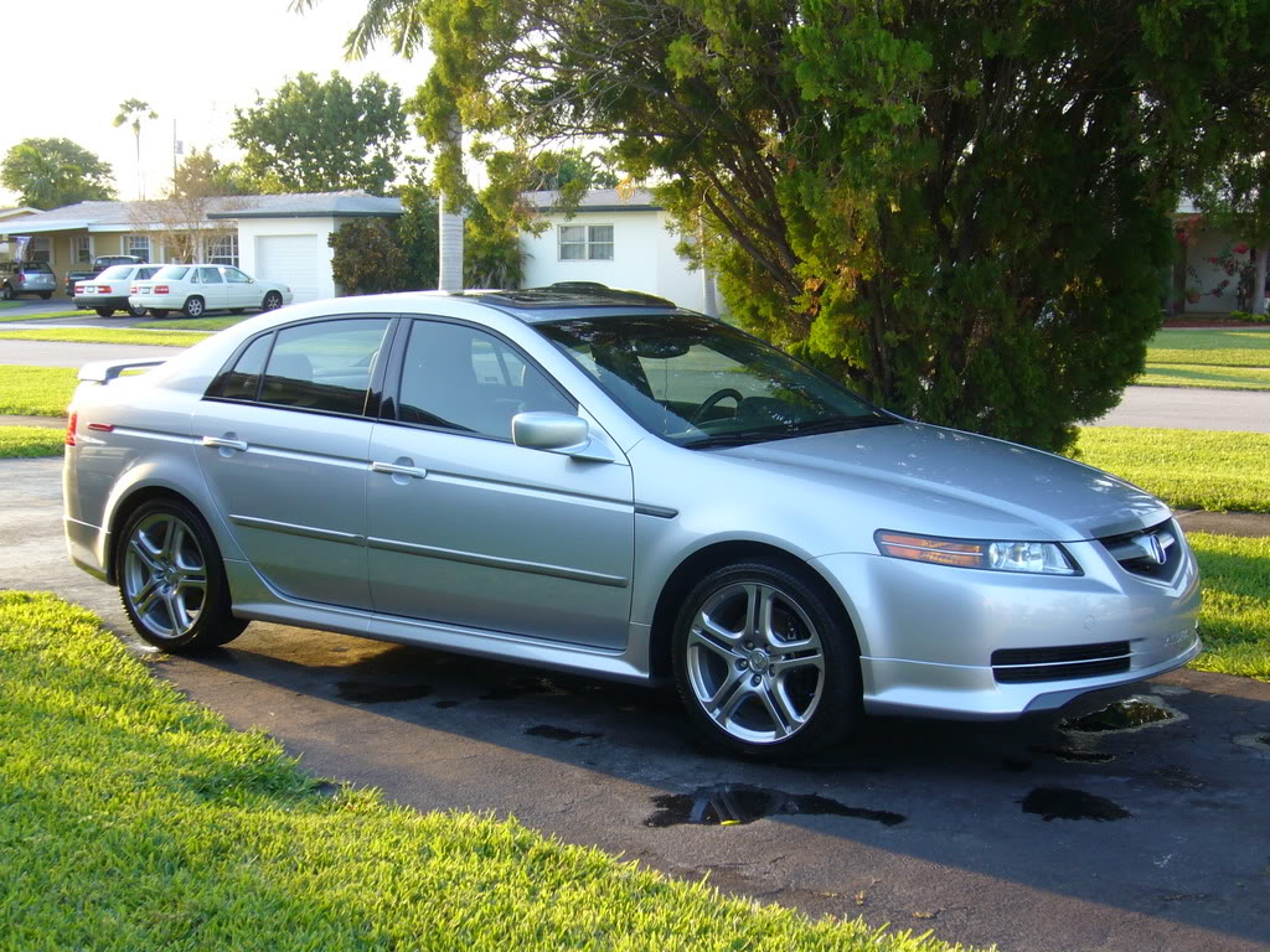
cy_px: 476
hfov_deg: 38.2
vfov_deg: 29.1
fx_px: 1834
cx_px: 635
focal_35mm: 50
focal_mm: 8.3
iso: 80
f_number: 3.3
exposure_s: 1/60
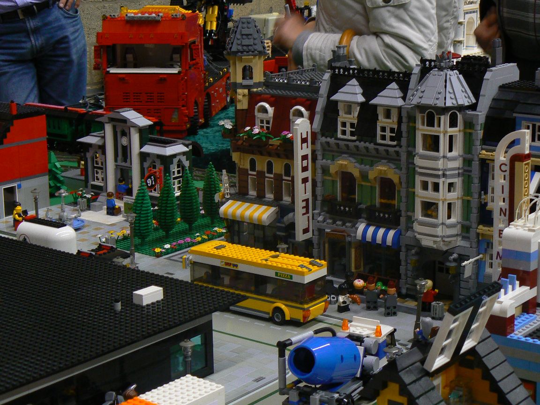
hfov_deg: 26.0
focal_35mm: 75
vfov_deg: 19.6
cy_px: 202
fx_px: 1170
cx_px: 270
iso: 80
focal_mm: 10.4
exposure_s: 1/5
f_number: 3.2
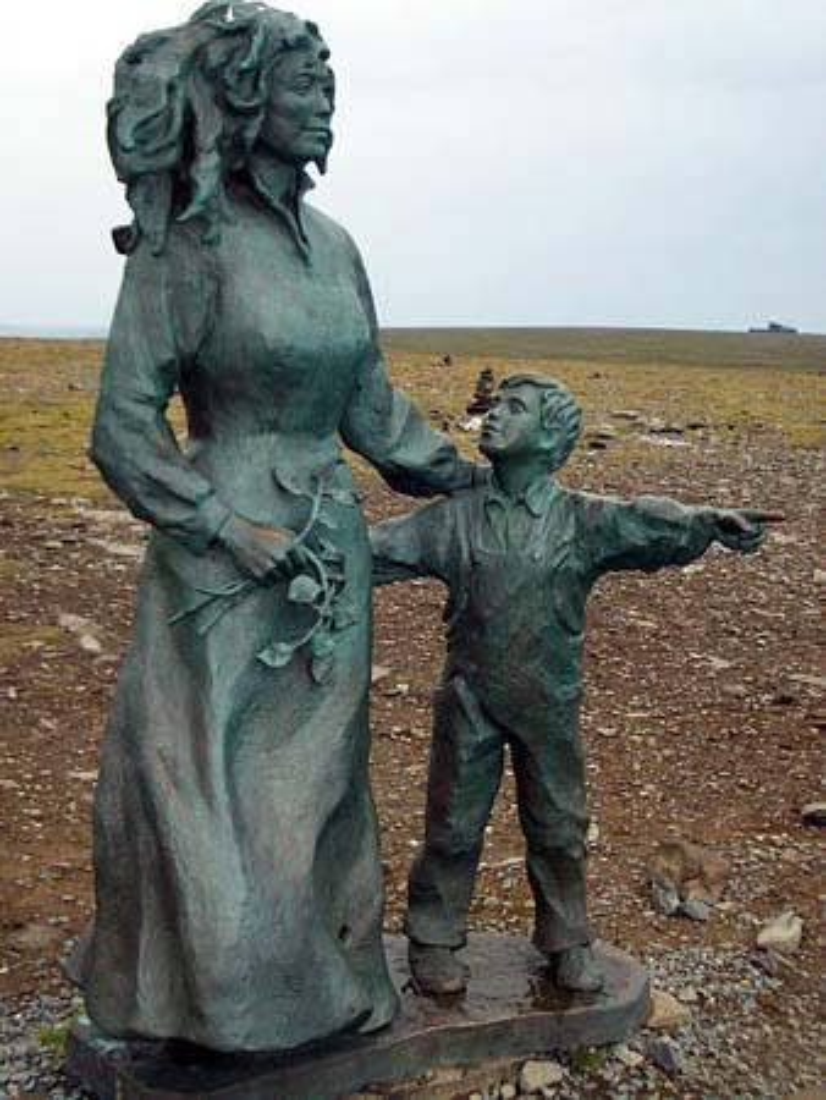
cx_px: 413
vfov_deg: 38.9
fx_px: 1557
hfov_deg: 29.7
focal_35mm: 49
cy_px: 550
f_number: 3.1
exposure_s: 1/80
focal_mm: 8.2
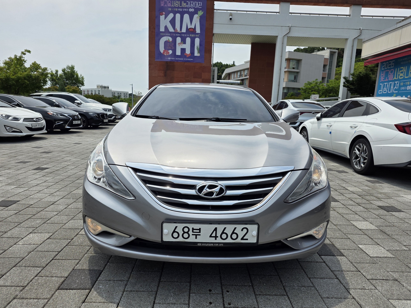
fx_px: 273
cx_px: 206
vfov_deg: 58.9
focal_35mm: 23
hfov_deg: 73.9
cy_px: 154
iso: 80
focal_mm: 6.3
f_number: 1.7
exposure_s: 1/7061
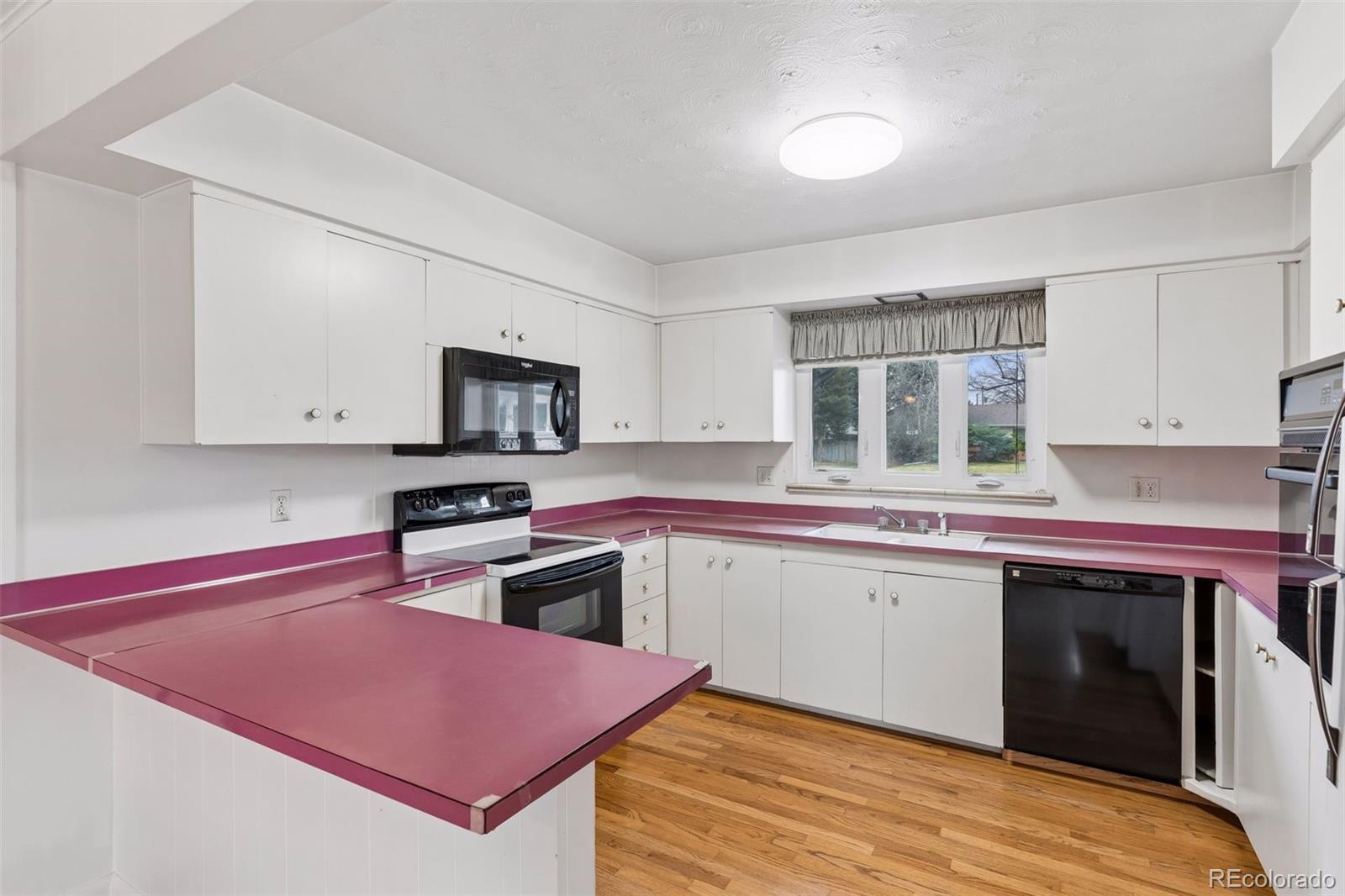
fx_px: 672
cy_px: 448
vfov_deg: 67.4
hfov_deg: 90.0
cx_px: 672
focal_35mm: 18
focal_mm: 18
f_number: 9
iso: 400
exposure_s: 1/10
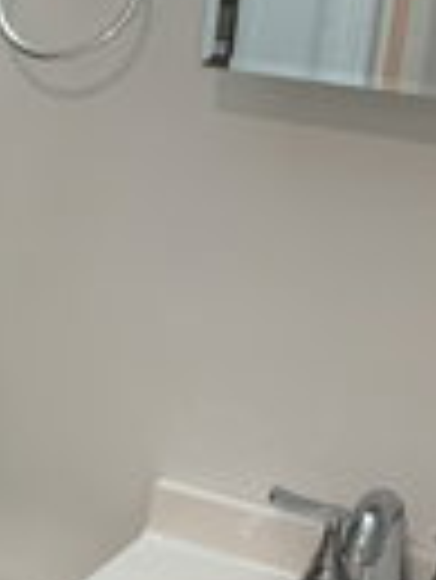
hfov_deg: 11.5
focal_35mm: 121
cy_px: 162
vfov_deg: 16.2
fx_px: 2029
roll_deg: -3.4
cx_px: -297
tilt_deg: -9.8
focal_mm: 4.25
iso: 160
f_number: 1.8
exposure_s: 1/60
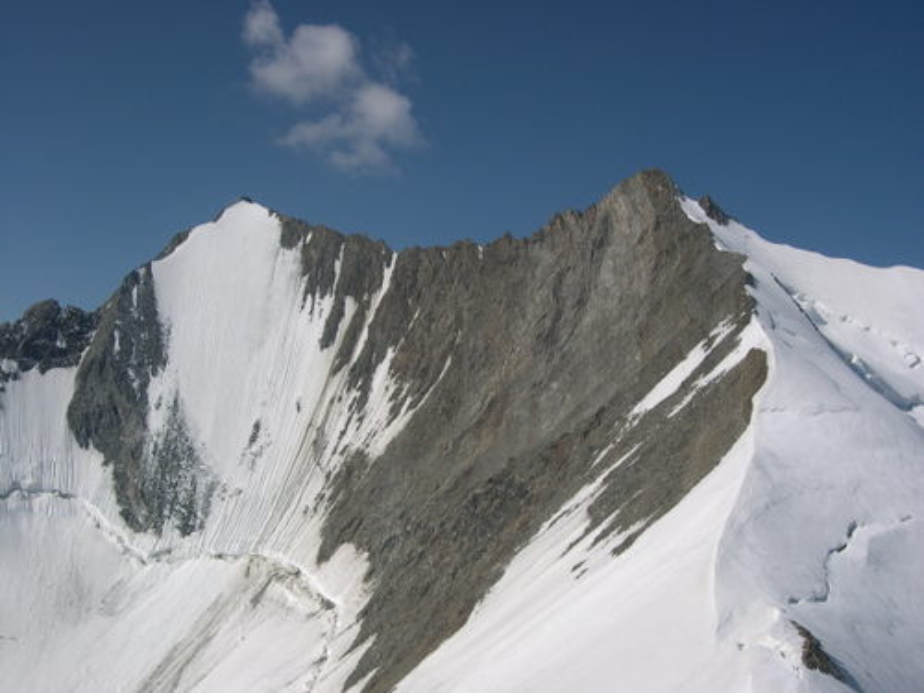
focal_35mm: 38
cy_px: 346
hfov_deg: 49.0
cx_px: 462
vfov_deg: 37.7
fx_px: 1014
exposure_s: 1/588
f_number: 7.6
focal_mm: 8
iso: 100
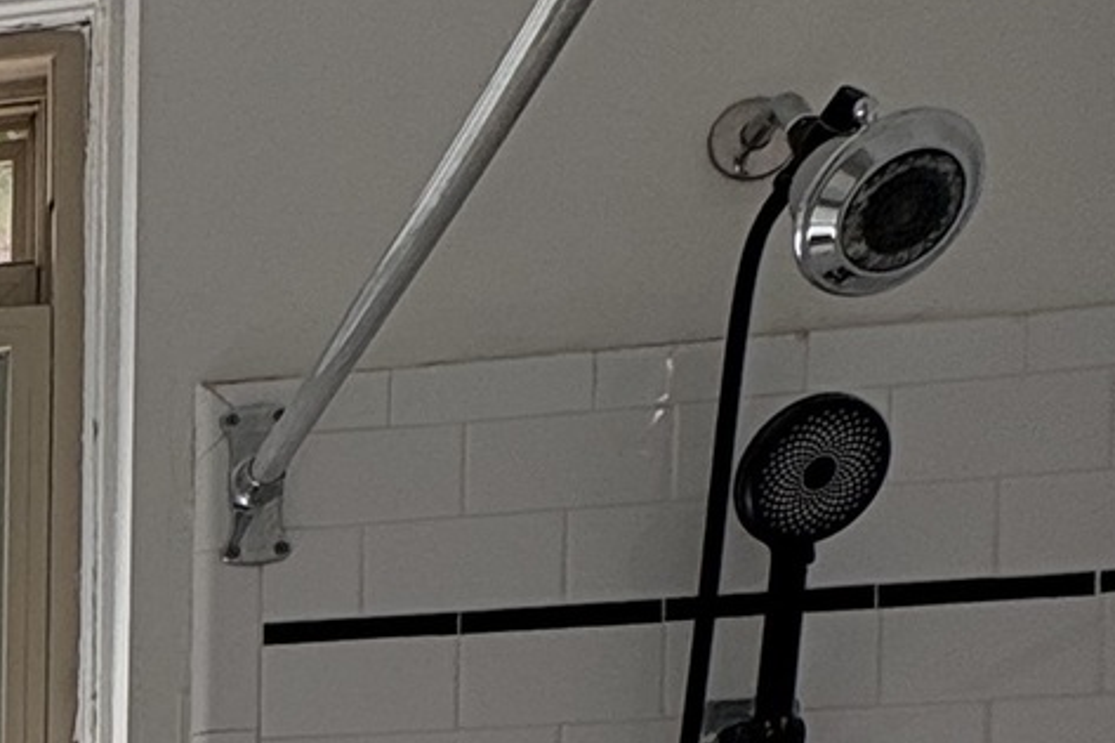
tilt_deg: -2.2
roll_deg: -0.3
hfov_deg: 22.2
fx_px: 2198
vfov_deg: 16.2
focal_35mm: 71
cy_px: 1328
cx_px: -660
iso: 64
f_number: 2.2
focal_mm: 2.22
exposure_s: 1/224
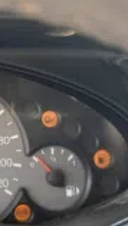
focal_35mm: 72
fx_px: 432
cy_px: 107
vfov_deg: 29.3
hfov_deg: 16.1
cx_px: -33
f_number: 1.8
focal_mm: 4.25
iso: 50
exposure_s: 1/122
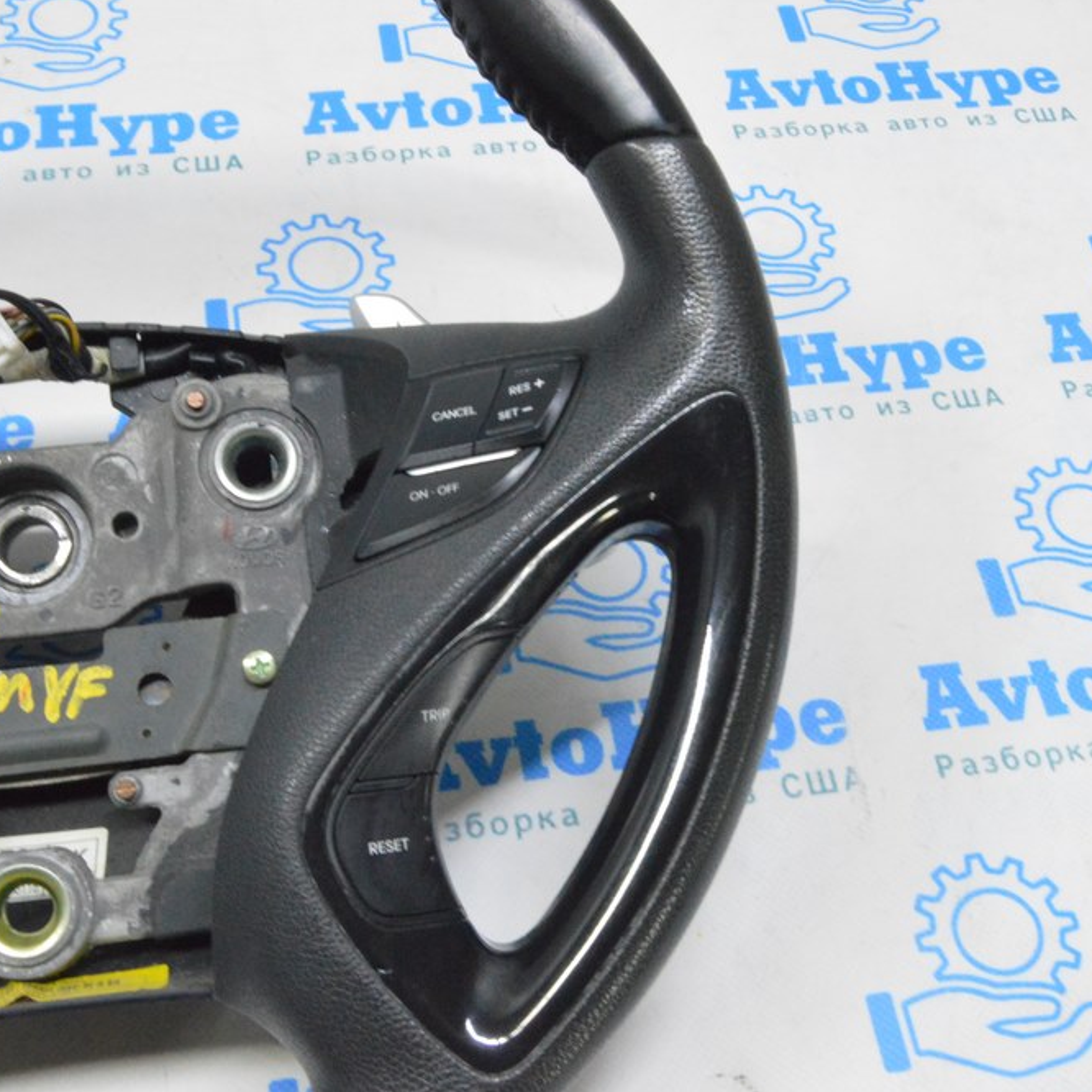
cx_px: 556
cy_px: 537
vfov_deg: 36.1
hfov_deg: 36.1
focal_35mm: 47
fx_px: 1677
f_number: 20
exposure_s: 1/15
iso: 6400
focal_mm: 24
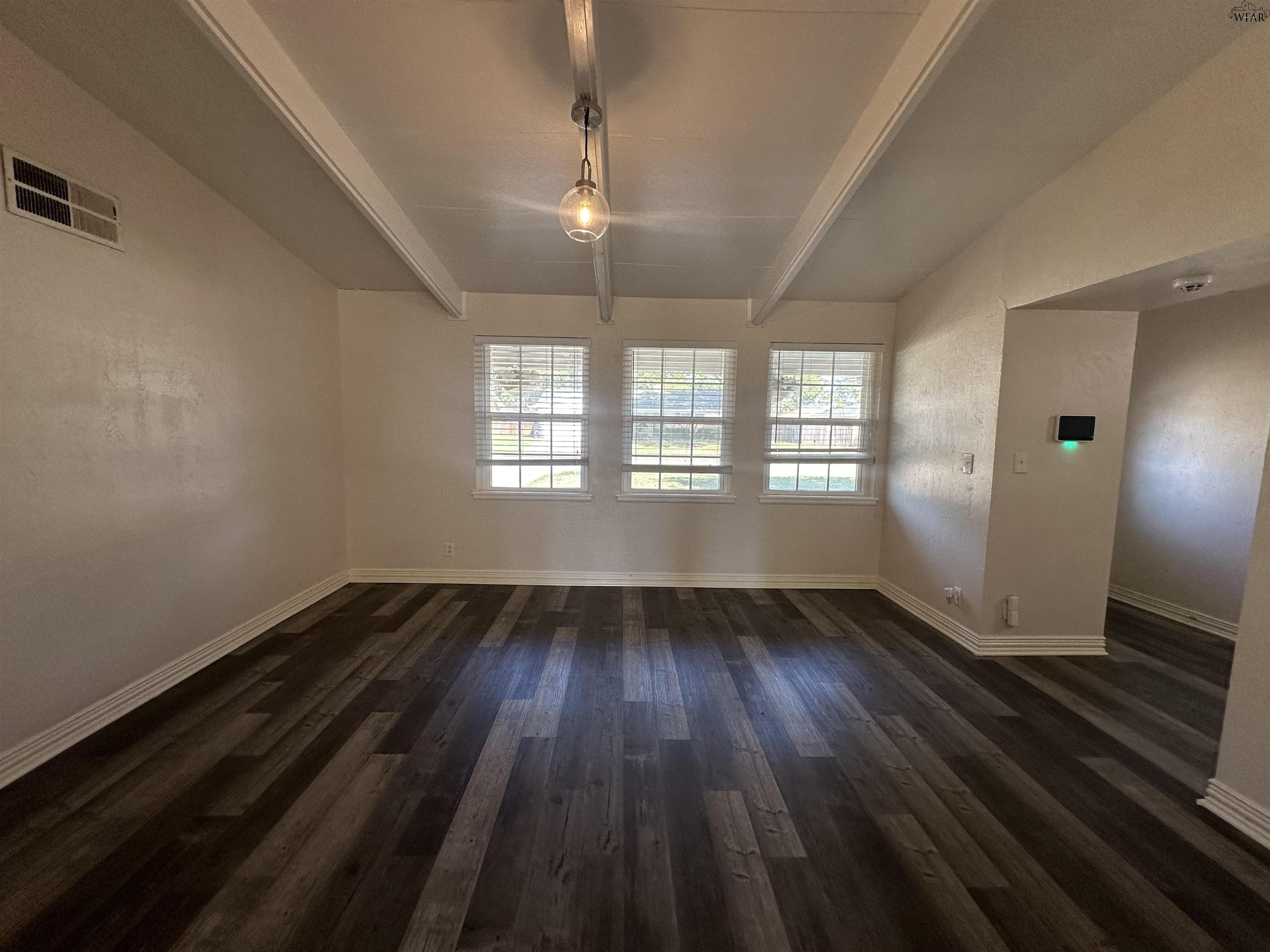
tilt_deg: -4.8
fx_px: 514
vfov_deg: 85.7
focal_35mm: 14
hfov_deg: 102.1
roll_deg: -0.6
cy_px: 476
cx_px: 635
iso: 100
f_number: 2.2
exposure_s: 1/120
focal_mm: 2.22
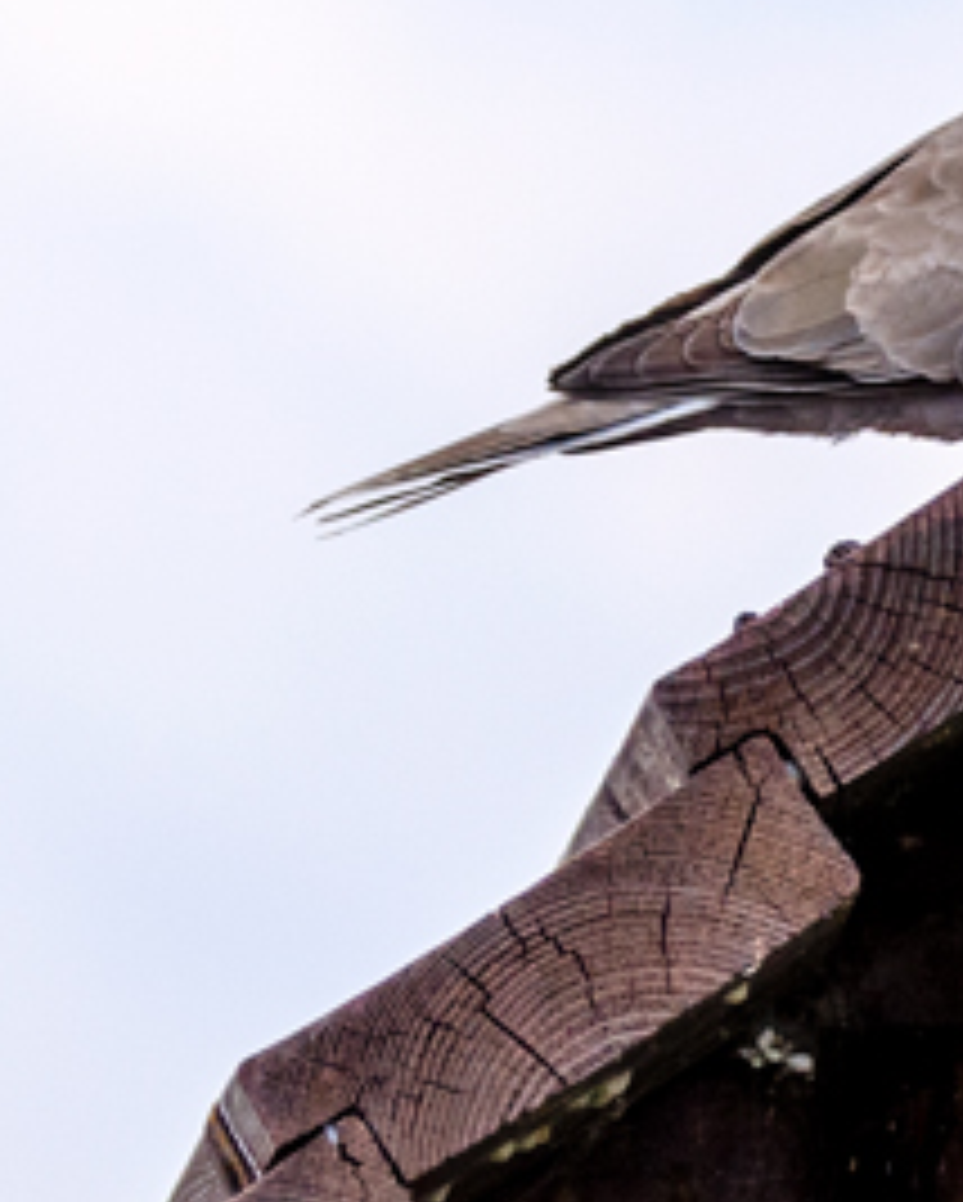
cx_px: 1372
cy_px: 871
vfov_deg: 1.5
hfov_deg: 1.2
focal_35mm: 1325
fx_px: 47151
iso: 400
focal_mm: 240
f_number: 7.1
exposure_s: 1/1600
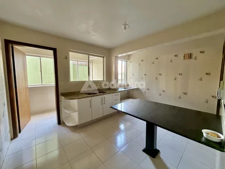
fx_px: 91
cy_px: 84
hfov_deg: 102.1
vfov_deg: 85.6
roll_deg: +0.8
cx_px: 112
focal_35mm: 14
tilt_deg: -5.1
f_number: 2.2
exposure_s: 1/40
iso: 500
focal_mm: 2.22
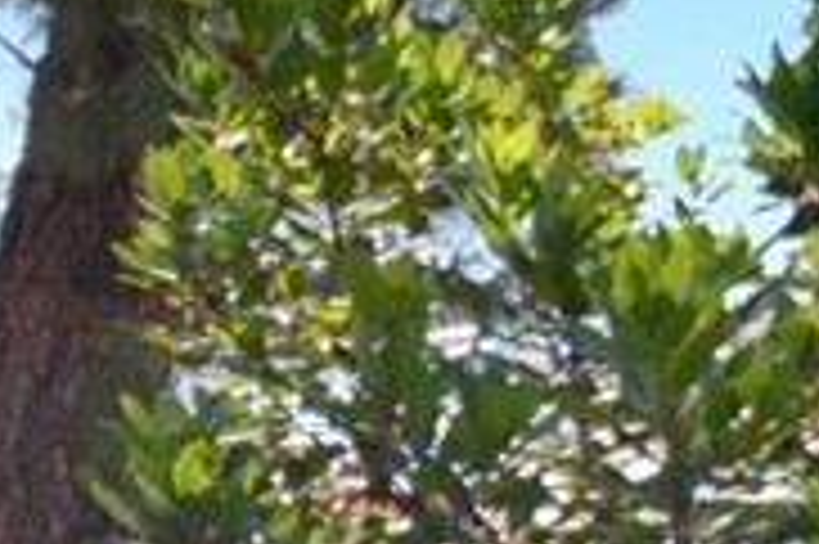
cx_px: 2264
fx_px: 2682
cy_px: 859
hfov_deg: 11.9
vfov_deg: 11.1
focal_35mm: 118
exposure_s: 1/30
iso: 100
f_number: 2.8
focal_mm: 14
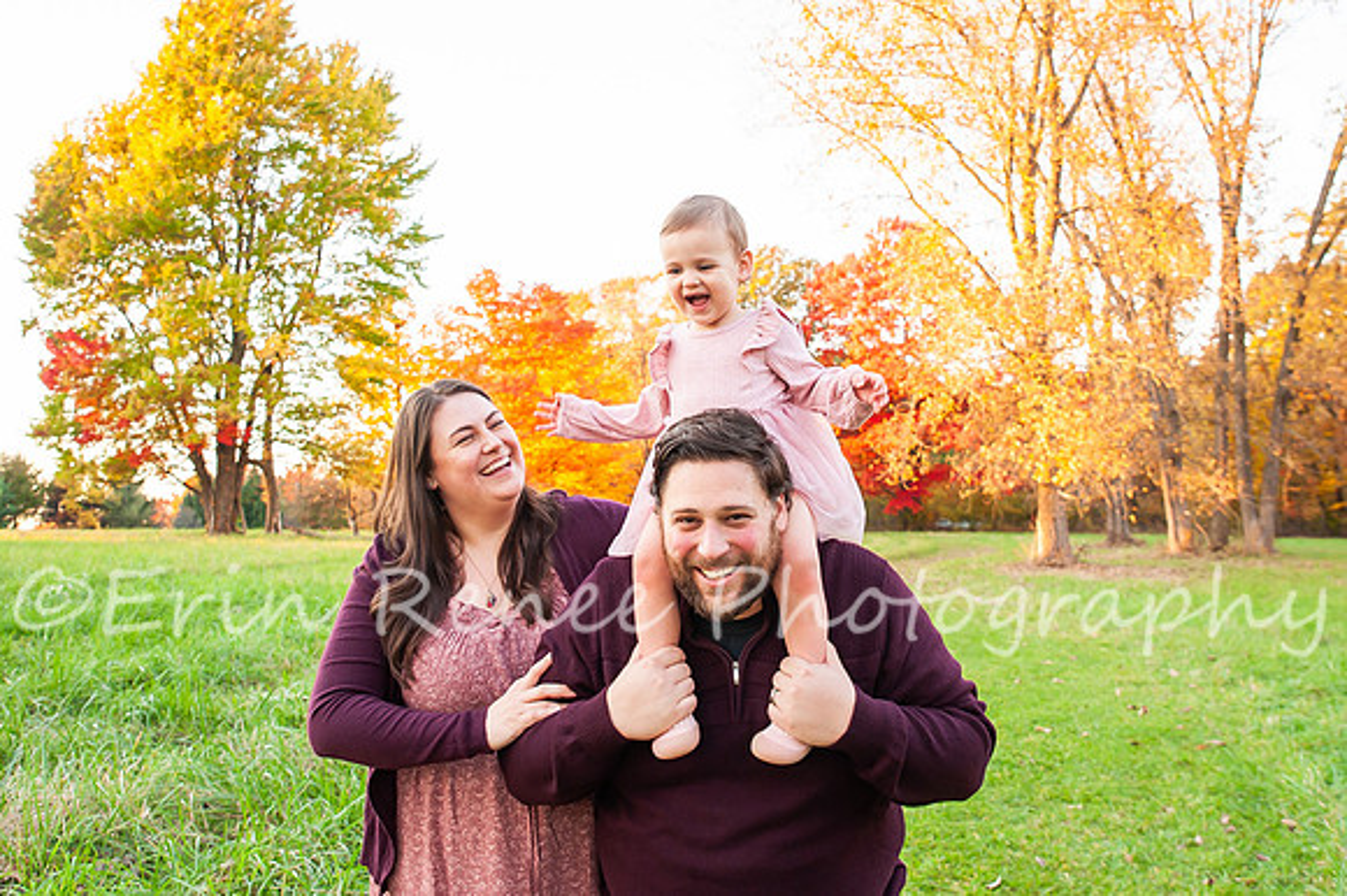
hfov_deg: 53.7
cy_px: 319
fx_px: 1330
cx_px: 711
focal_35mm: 36
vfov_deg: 37.0
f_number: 4.5
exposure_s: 1/200
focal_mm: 26
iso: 640
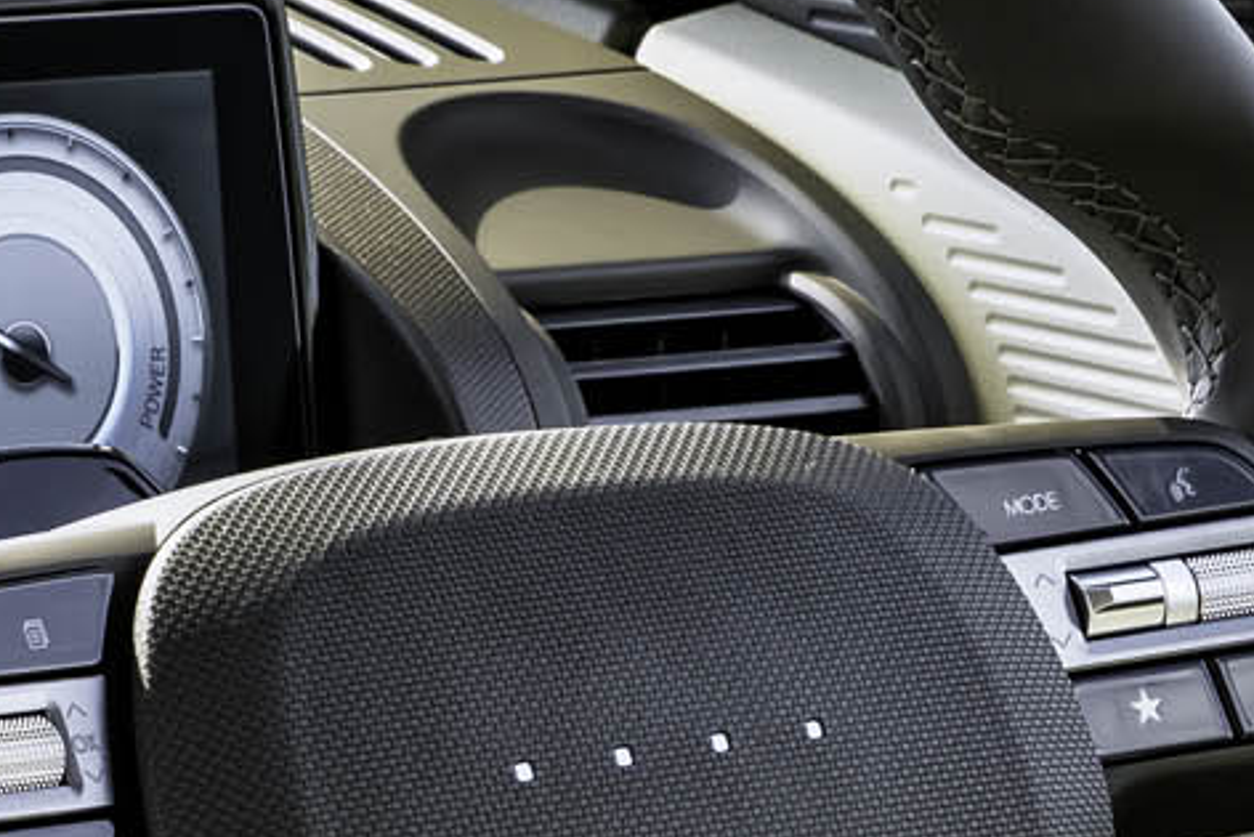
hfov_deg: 7.3
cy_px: 1977
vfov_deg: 4.8
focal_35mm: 281
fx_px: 9791
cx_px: -155
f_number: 11
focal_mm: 41
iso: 400
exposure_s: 1/50
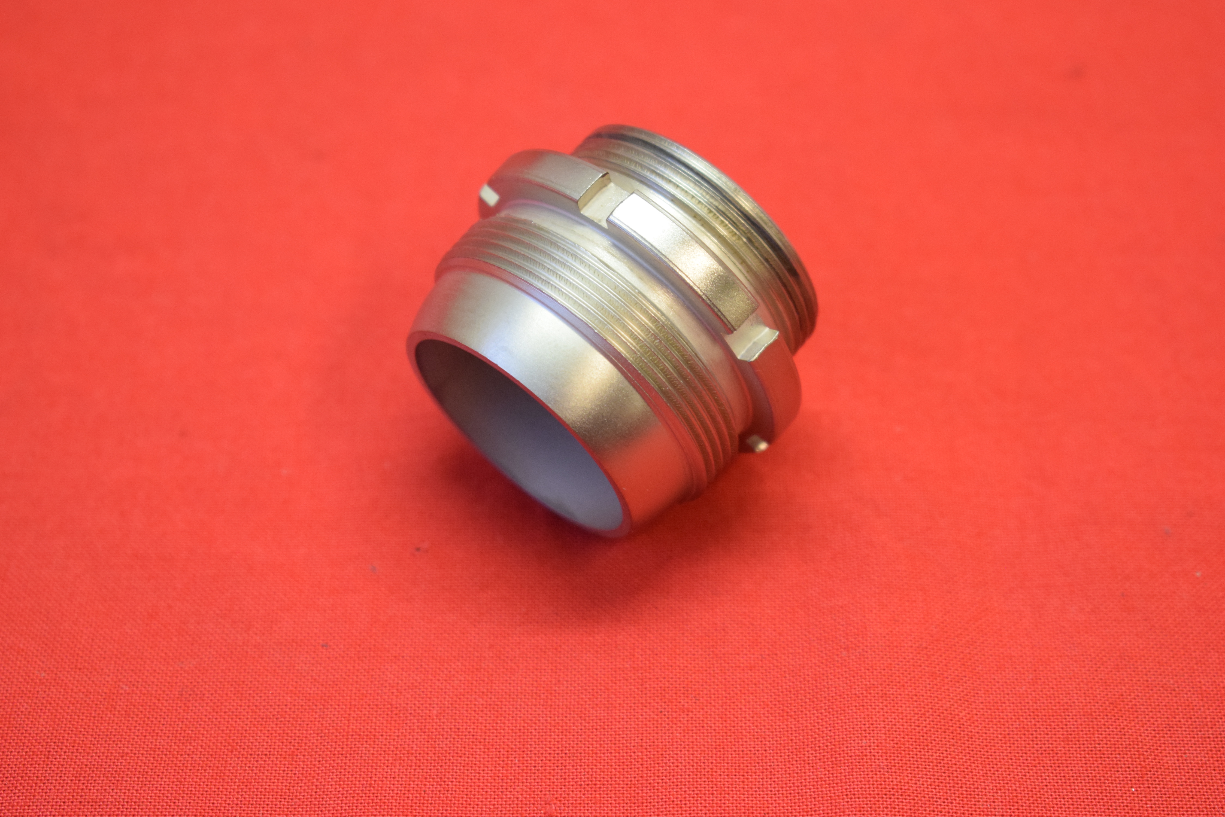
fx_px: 2808
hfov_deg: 24.6
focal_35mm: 82
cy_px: 408
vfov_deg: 16.6
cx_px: 612
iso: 1250
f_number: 5.6
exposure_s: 1/60
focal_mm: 55
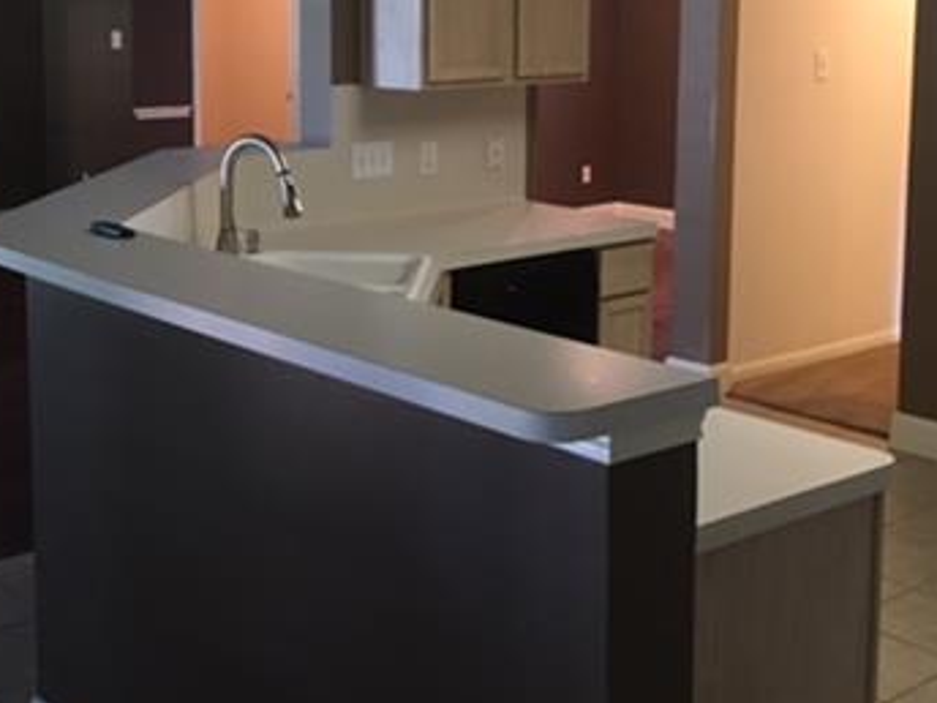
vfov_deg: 26.6
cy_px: 163
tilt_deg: -6.3
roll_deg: -0.4
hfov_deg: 35.4
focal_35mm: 54
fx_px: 1462
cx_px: 351
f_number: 2.2
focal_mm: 4.15
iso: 200
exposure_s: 1/15
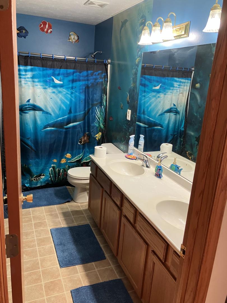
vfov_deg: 63.4
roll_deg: -3.9
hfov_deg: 49.7
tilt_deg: -13.3
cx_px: 114
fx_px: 245
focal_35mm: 28
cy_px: 152
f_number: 1.8
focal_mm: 3.99
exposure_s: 1/60
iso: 100
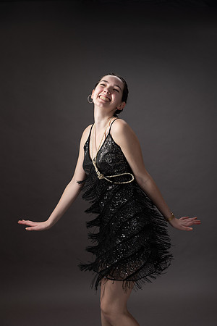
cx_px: 108
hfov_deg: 28.1
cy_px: 163
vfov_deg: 41.1
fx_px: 434
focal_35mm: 48
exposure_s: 1/160
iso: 100
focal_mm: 48
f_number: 6.3
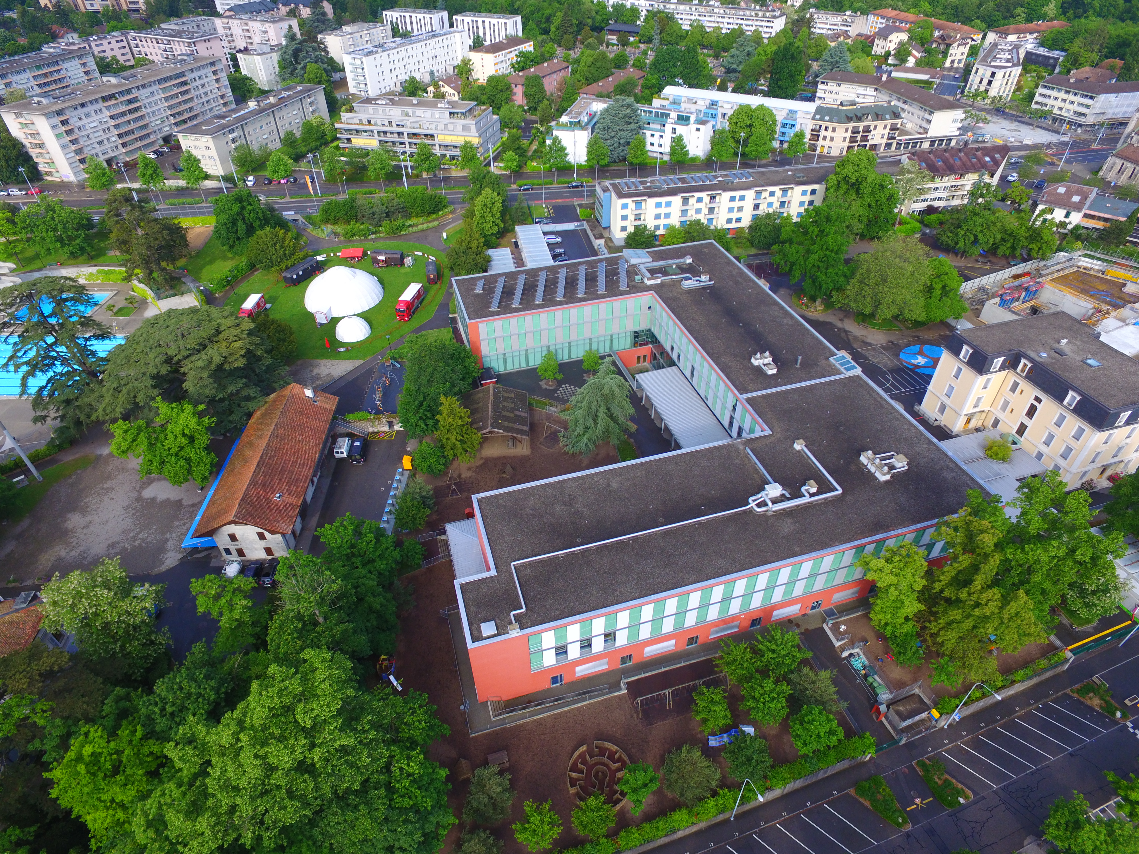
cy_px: 427
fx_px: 658
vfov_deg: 66.0
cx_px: 570
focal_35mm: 20
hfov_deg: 81.7
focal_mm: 3.61
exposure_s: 1/509
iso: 100
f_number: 2.8
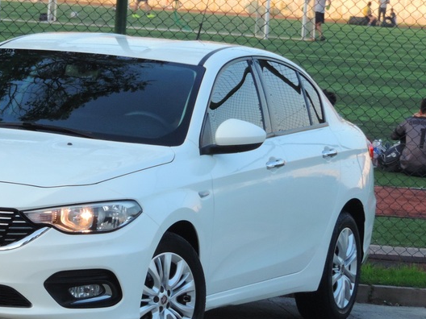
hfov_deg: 8.0
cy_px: 129
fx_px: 3040
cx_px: 88
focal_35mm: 247
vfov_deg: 6.0
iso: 400
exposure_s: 1/500
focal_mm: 25.8
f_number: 4.4
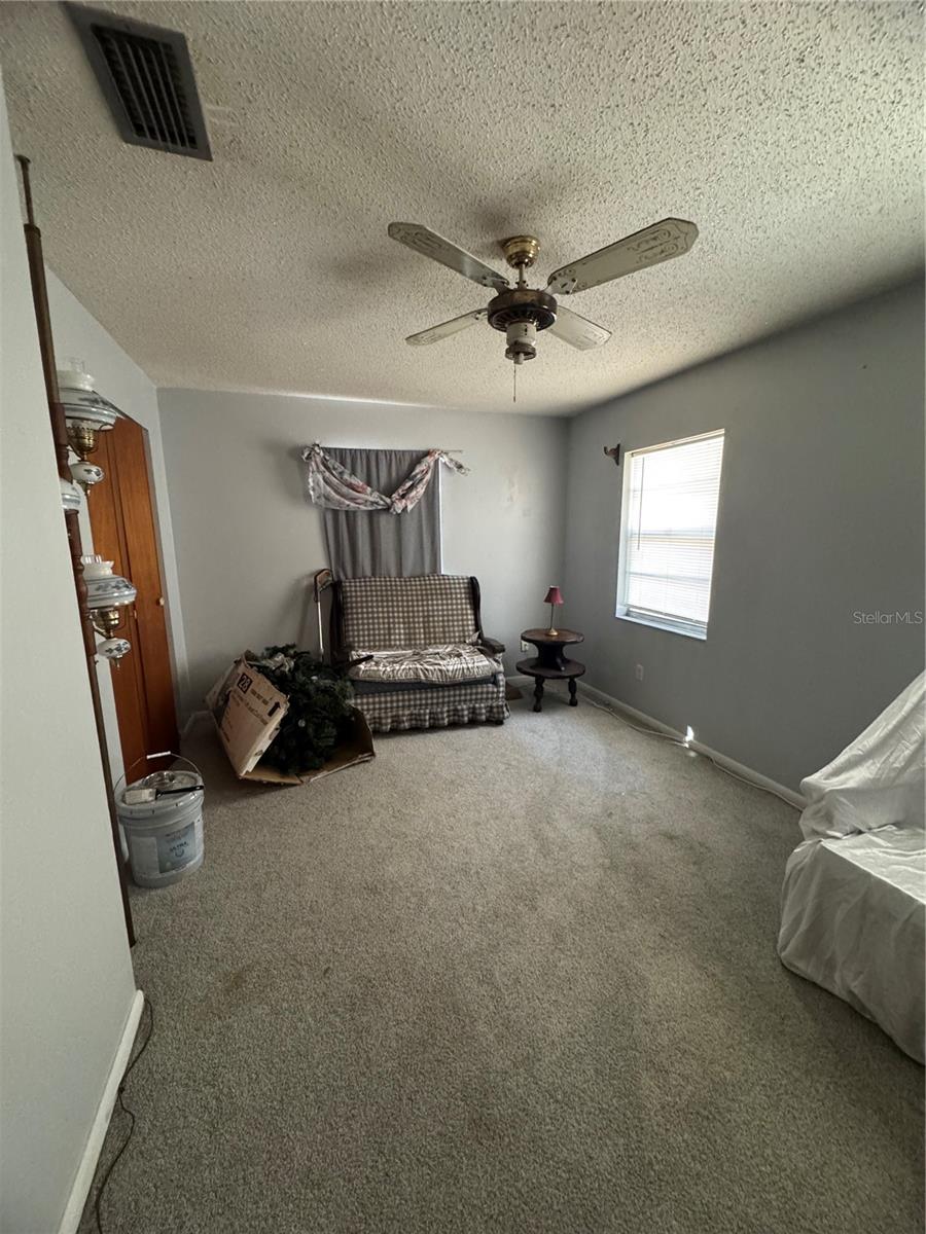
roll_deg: -0.1
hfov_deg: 85.7
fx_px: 499
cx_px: 463
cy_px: 617
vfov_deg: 102.1
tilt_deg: -11.3
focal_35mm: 14
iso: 800
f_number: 2.2
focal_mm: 2.22
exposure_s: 1/60
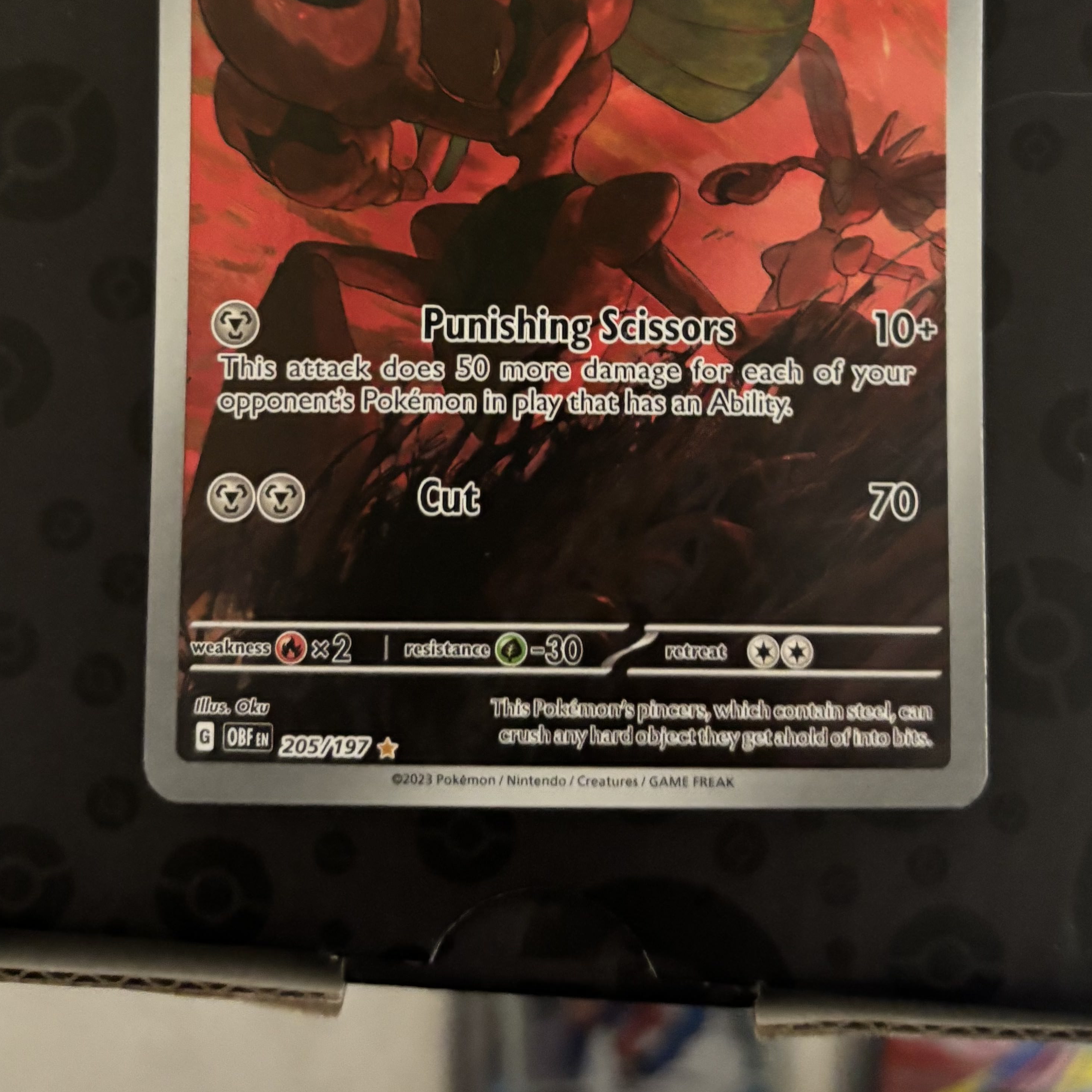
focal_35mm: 45
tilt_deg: -88.1
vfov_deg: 36.6
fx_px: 1606
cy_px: 262
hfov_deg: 37.5
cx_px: 603
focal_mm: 5.96
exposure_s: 1/30
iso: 800
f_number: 1.6
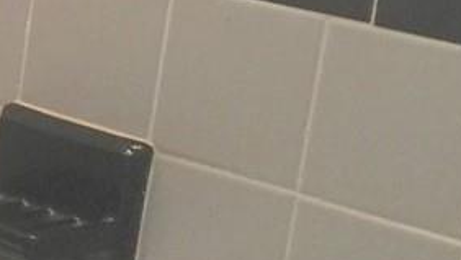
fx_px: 2189
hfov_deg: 10.2
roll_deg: -2.6
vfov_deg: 6.8
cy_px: 270
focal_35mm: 179
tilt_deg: -18.4
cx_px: -695
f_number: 2.2
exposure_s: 1/15
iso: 64
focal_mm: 4.15
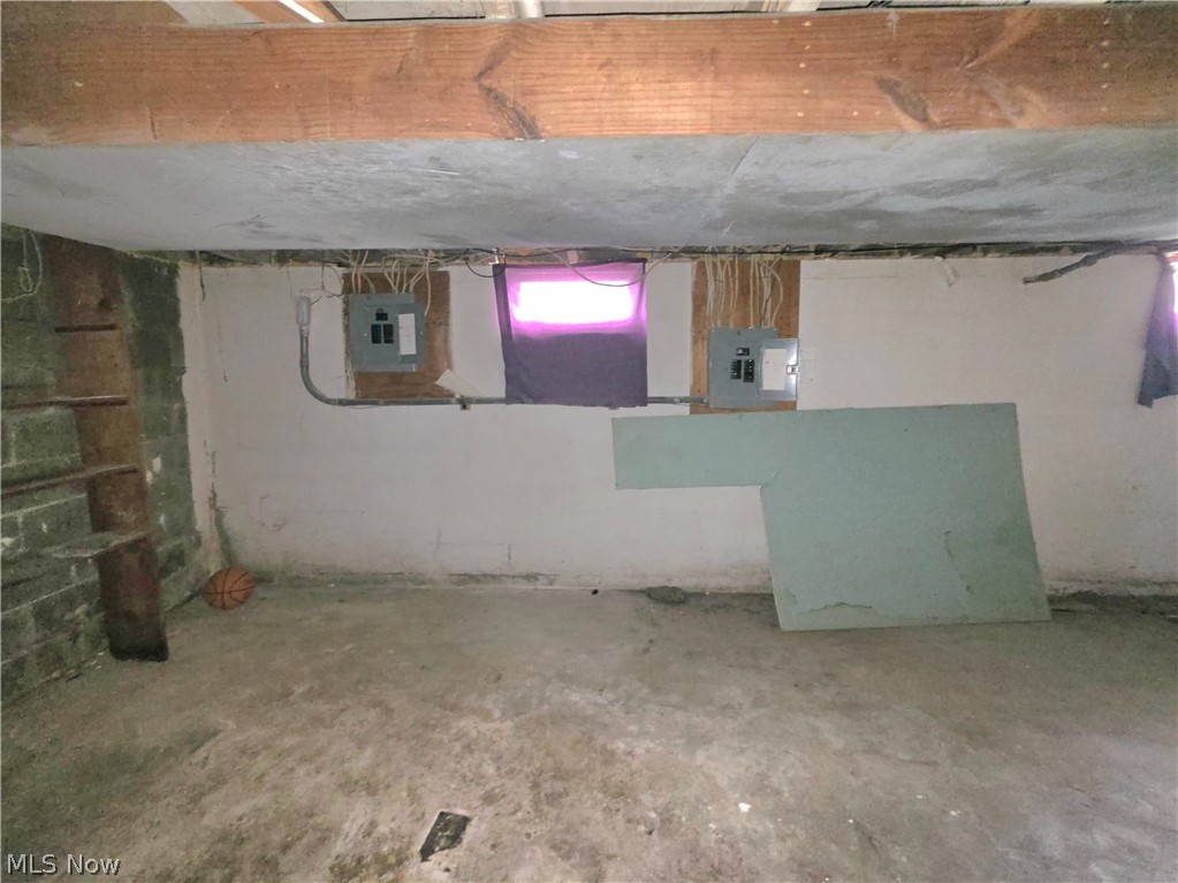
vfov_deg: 89.9
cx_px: 589
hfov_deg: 106.2
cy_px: 442
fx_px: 442
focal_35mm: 13
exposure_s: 1/30
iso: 400
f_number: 1.9
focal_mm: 2.2
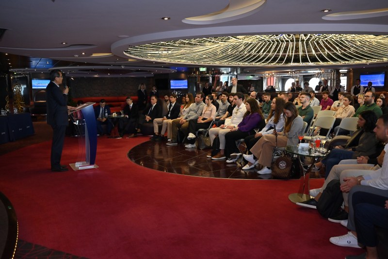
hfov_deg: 58.7
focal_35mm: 32
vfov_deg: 41.1
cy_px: 130
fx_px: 345
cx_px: 194
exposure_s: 1/80
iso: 640
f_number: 5
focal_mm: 32
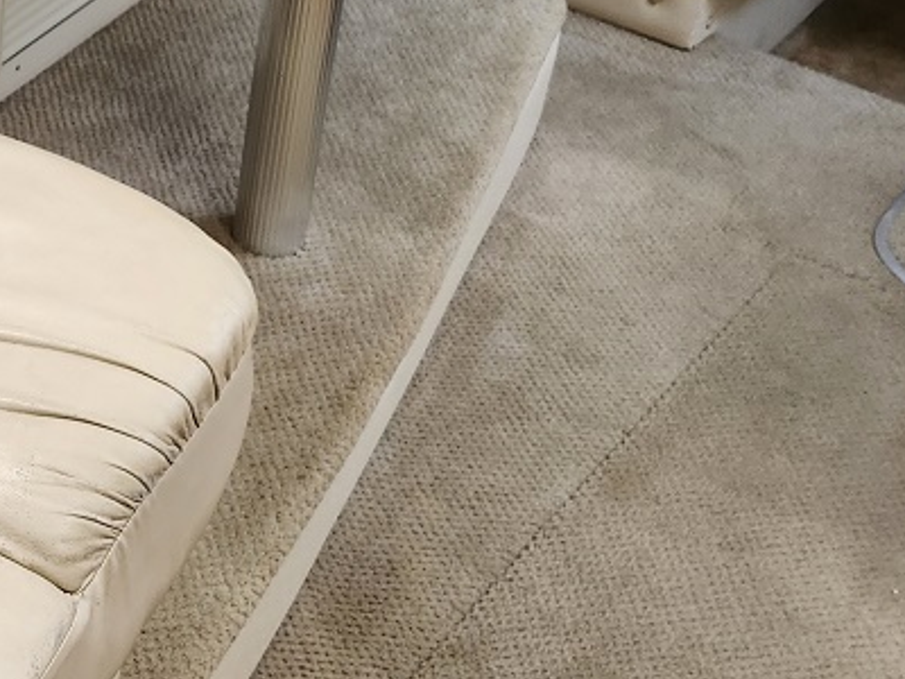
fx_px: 1804
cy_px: 122
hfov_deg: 25.4
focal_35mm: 69
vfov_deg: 21.0
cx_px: -174
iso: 200
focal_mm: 5.54
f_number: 1.8
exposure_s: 1/120
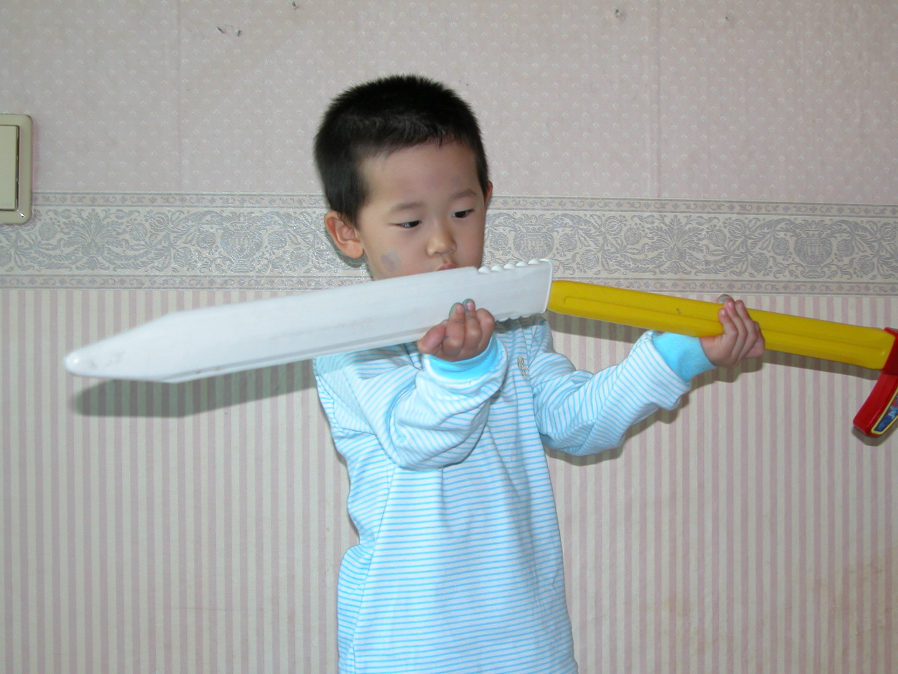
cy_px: 397
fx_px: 1453
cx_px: 499
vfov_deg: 26.1
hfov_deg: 34.3
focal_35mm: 56
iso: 100
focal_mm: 11.6
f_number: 3
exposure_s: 1/30
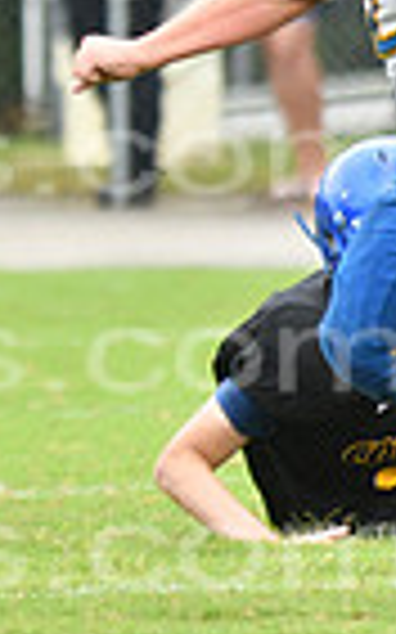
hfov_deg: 1.5
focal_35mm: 881
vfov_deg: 2.4
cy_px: 65
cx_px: -612
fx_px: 15228
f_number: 3.5
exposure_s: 1/1600
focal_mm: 140
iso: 800
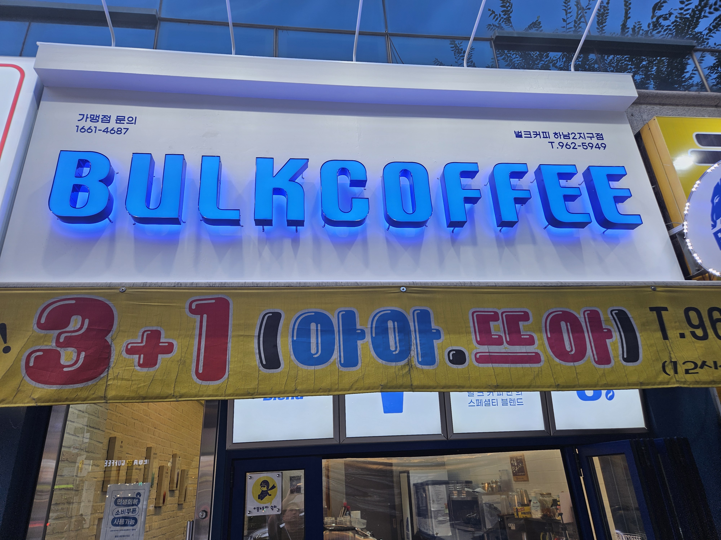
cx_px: 360
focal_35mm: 23
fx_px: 479
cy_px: 270
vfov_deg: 58.9
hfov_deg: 73.9
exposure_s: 1/127
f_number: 1.8
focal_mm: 5.4
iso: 25
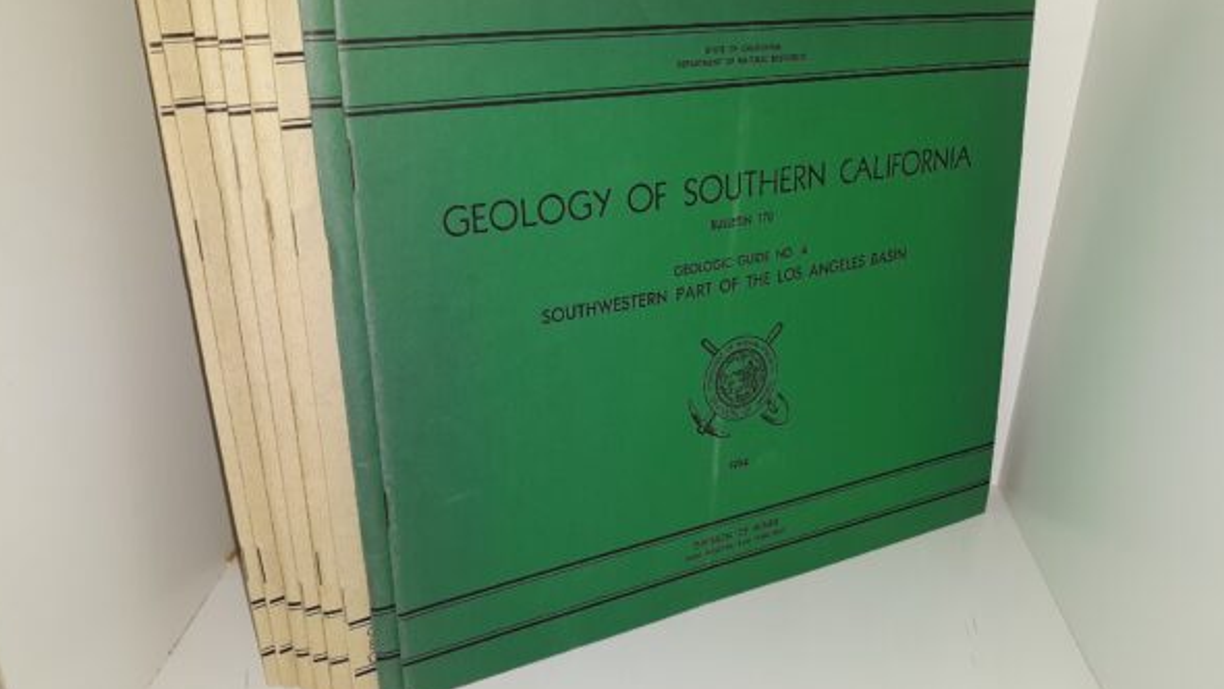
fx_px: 1006
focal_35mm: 31
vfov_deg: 37.7
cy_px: 388
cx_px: 608
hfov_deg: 62.6
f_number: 1.7
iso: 50
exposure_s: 1/120
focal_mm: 3.7
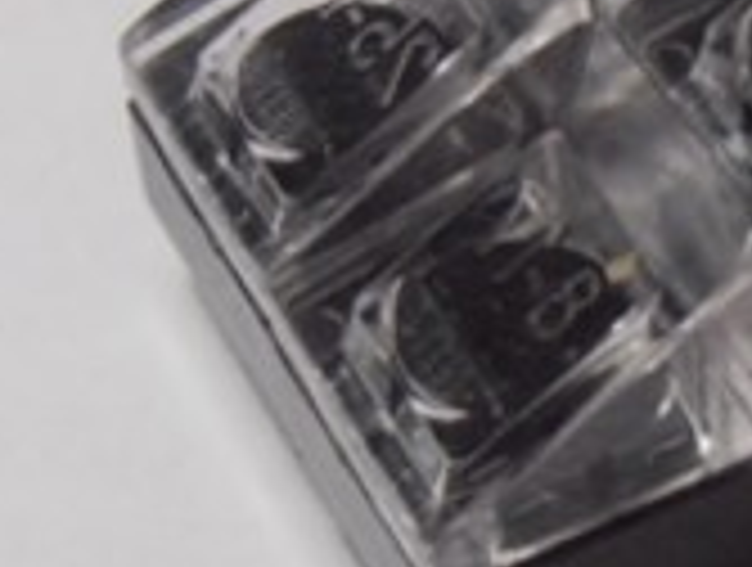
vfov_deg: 7.5
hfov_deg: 9.6
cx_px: 1130
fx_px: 4332
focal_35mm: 199
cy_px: 151
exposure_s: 1/80
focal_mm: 6.61
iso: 80
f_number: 3.9
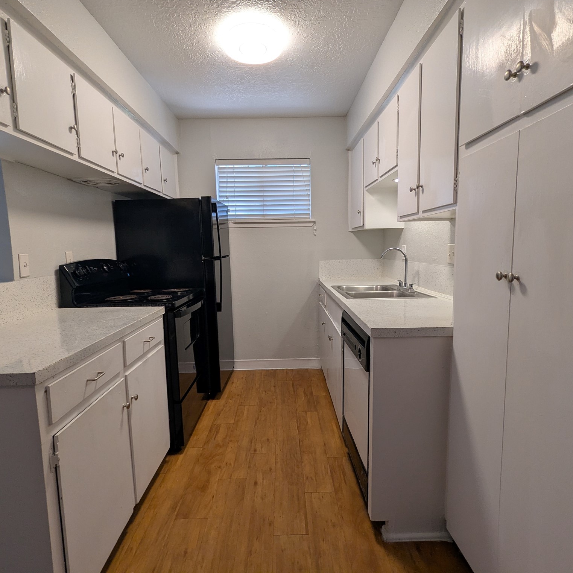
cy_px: 284
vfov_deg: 77.7
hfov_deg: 77.7
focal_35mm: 19
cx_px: 282
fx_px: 356
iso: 66
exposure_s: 1/30
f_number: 2.2
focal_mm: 2.35
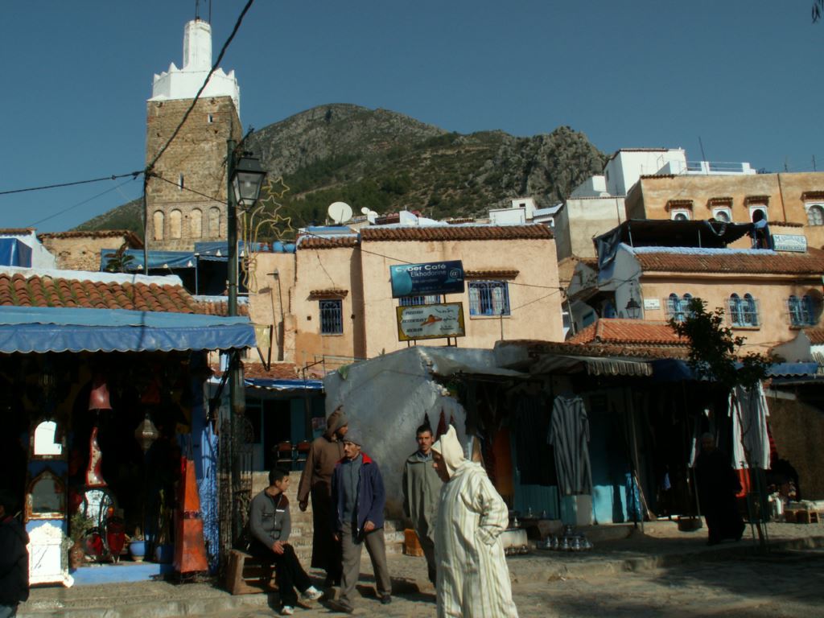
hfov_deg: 52.6
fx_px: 833
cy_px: 309
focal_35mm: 35
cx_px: 412
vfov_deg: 40.7
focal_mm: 5.86
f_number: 8
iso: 50
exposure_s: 1/250
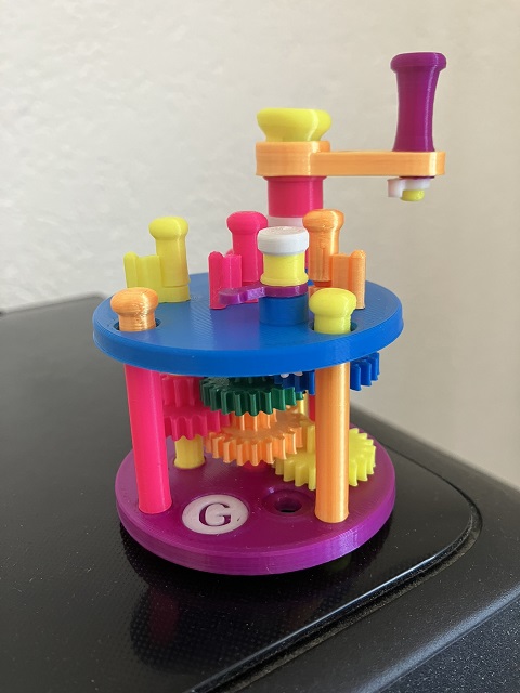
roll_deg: +1.4
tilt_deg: -20.3
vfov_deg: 63.4
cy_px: 346
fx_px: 561
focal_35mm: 28
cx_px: 260
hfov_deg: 49.7
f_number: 1.8
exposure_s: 1/60
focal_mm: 3.99
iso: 160
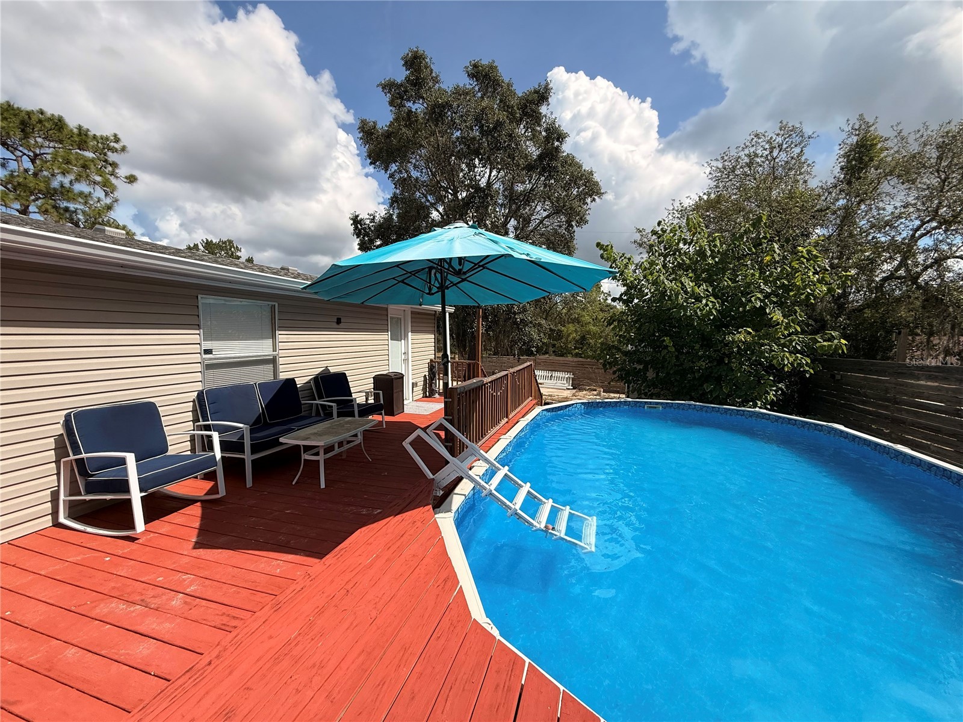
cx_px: 482
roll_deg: -0.1
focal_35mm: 14
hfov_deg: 102.1
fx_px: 389
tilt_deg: -3.2
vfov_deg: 85.7
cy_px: 361
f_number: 2.2
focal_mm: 2.22
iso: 50
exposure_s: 1/2092
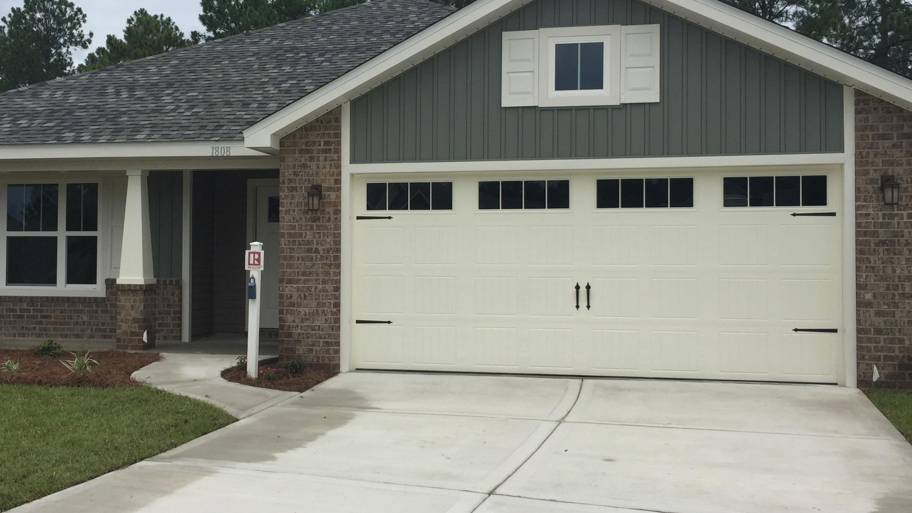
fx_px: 991
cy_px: 245
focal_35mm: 41
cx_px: 358
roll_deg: -1.0
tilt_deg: +0.5
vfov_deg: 29.0
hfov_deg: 49.1
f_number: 2.2
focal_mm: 4.15
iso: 32
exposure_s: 1/3300
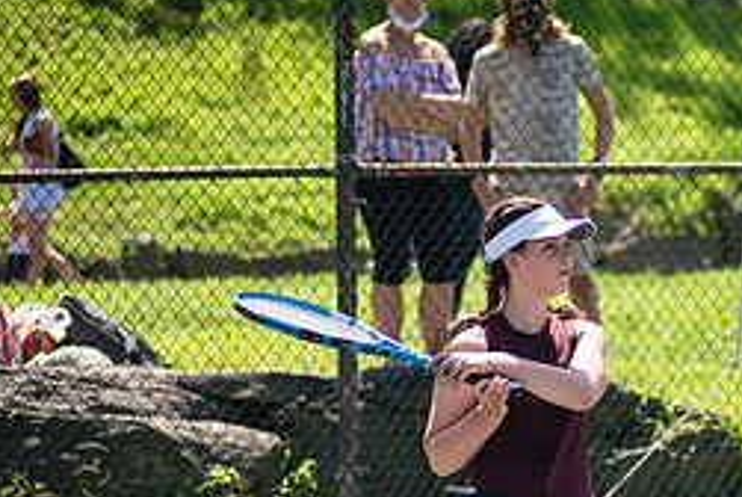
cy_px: 407
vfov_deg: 5.1
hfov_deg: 7.5
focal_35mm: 272
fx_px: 5613
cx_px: 975
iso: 125
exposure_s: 1/1000
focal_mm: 100
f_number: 4
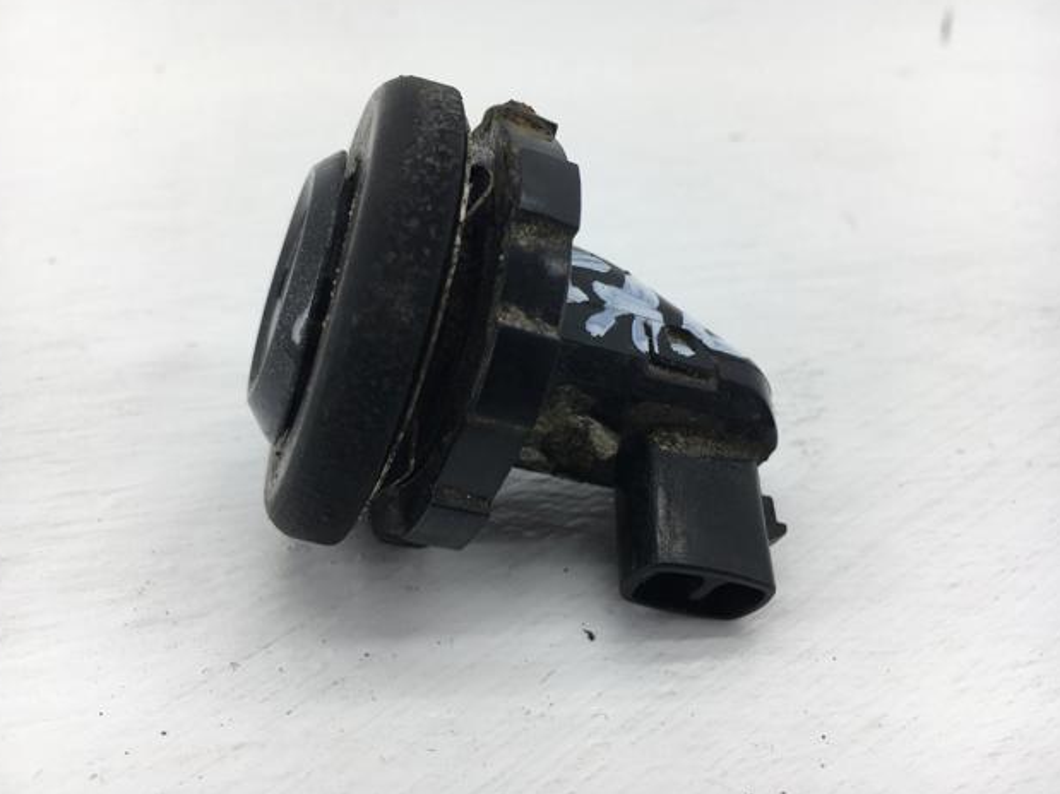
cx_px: 522
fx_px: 918
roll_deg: -0.5
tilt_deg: -33.4
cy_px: 388
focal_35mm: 30
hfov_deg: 60.0
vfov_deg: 46.8
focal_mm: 4.15
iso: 25
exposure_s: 1/193
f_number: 2.2
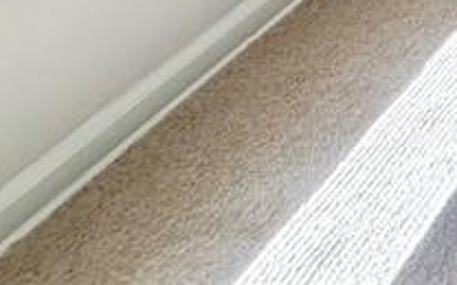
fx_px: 909
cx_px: 969
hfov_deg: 17.4
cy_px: -555
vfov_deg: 11.3
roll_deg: -1.4
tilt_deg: -0.9
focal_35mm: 73
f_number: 2.2
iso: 200
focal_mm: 2.22
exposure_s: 1/121
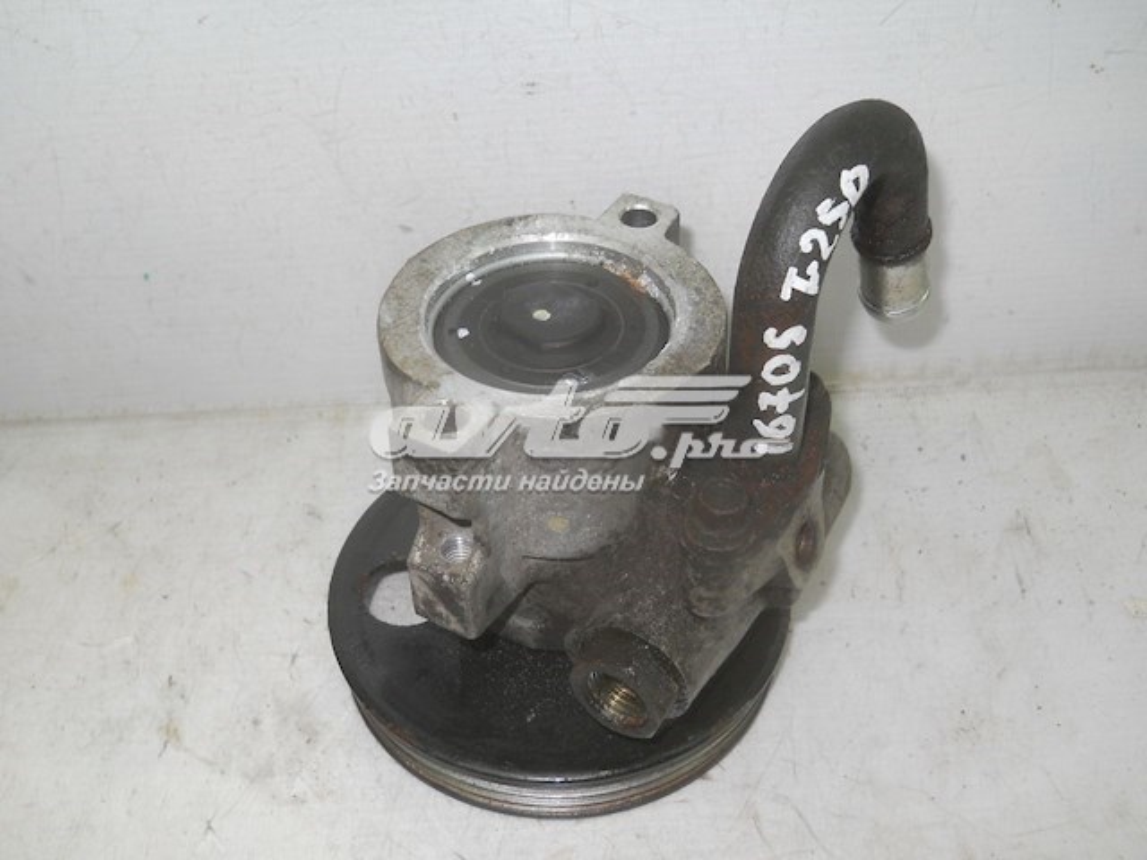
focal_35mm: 41
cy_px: 430
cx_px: 574
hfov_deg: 45.8
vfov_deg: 35.1
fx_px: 1359
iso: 80
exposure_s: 1/30
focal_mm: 6.72
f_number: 5.5
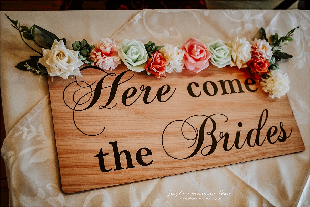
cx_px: 155
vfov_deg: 34.2
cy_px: 104
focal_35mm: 39
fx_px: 336
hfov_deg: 49.6
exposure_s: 1/125
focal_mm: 26
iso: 2500
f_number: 4.2
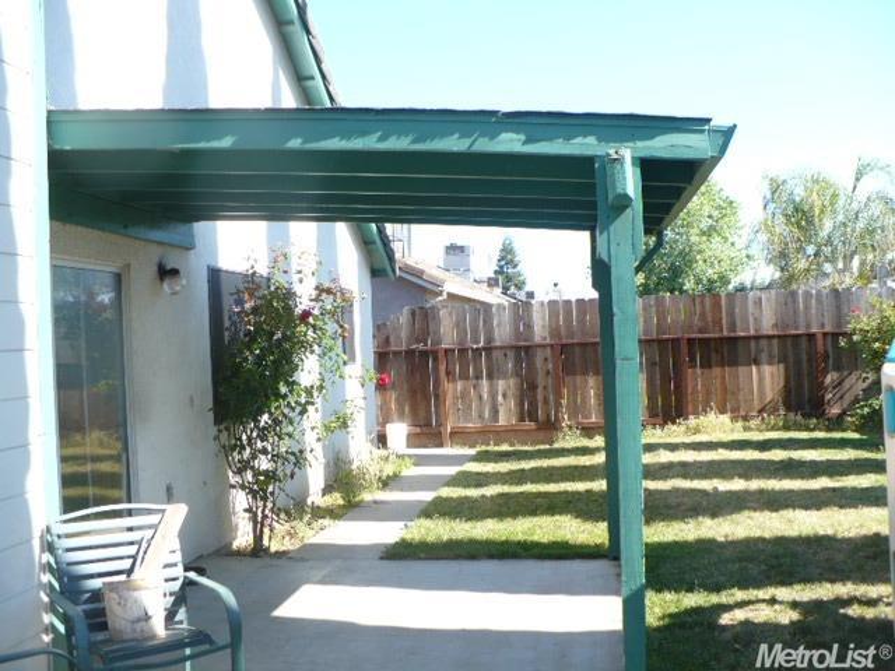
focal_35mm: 37
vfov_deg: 38.7
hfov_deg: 50.1
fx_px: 957
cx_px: 448
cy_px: 336
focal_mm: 6.1
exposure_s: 1/320
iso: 100
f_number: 2.8
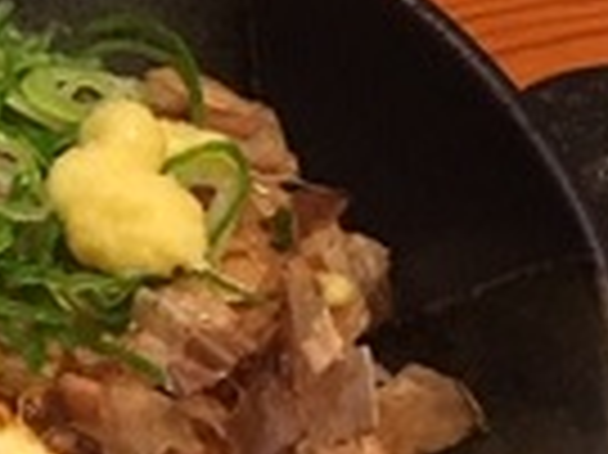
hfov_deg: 15.4
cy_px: 391
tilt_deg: -57.1
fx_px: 1930
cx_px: -482
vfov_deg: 13.3
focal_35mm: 110
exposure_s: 1/24
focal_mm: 4.15
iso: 200
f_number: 2.2
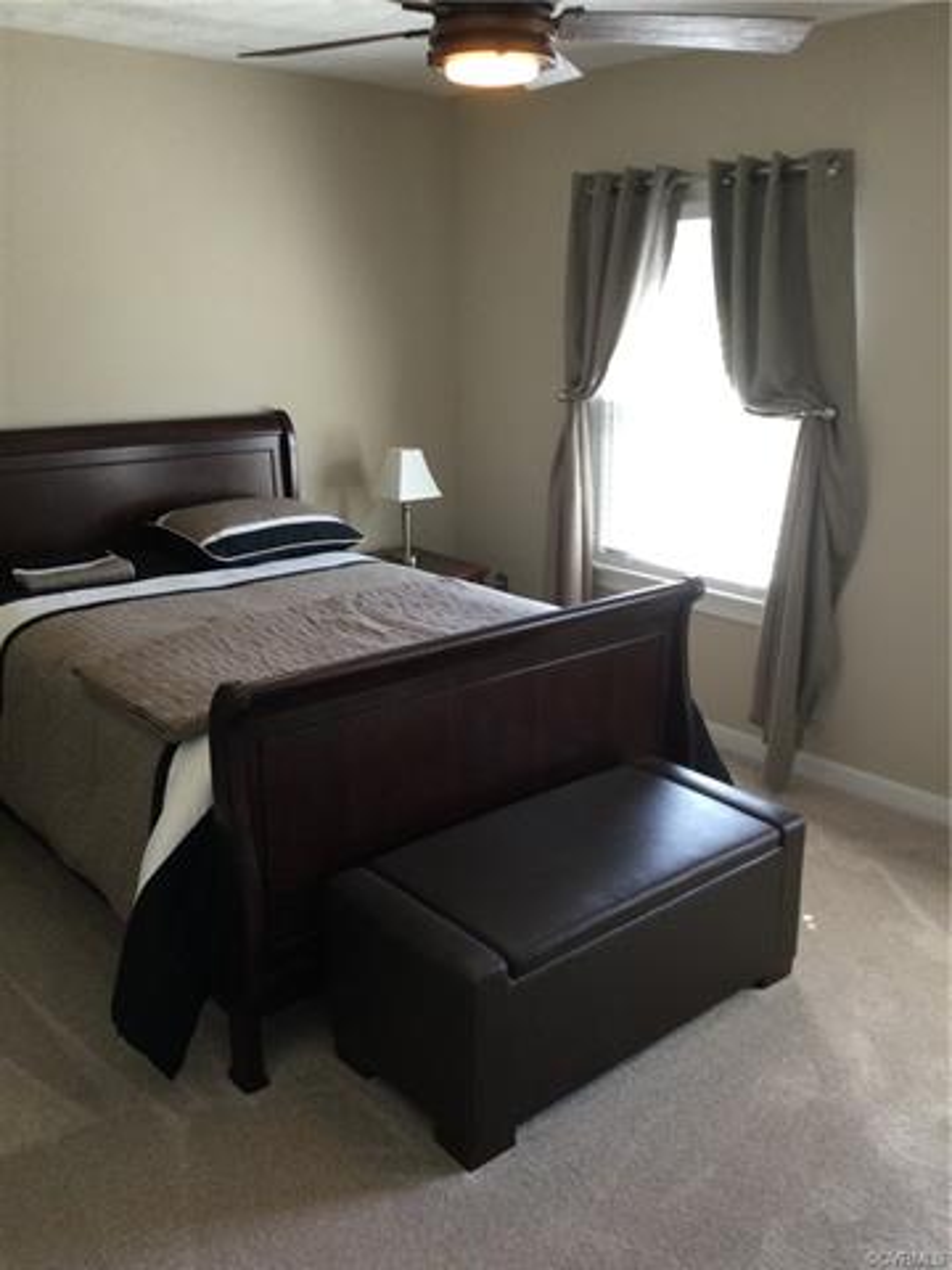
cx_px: 476
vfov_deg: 58.4
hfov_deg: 45.4
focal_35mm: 31
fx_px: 1137
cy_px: 635
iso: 64
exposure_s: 1/30
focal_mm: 3.3
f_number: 2.4
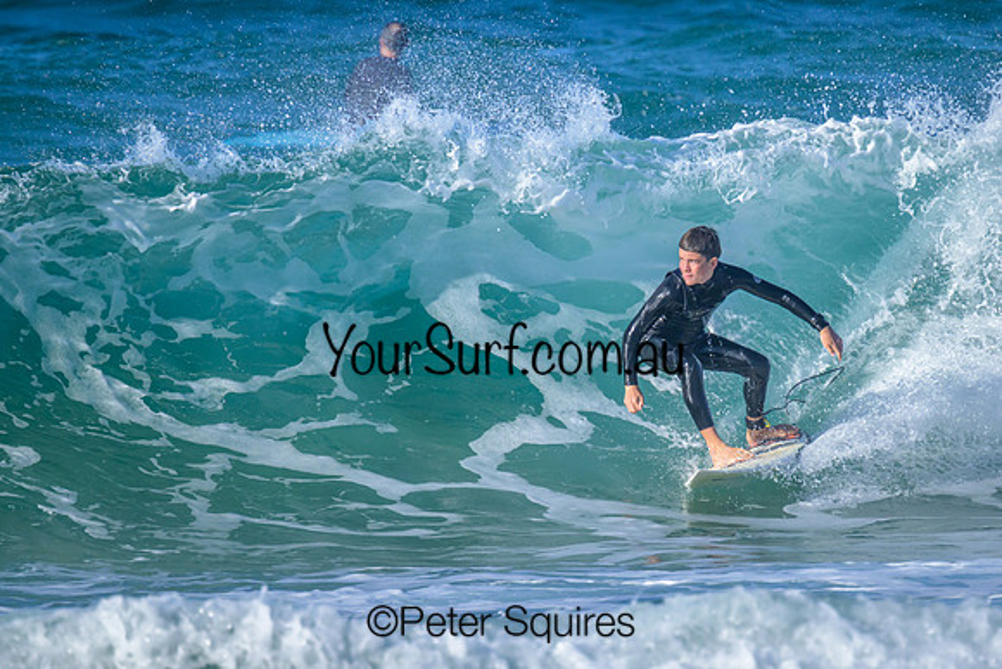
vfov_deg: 1.5
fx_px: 26058
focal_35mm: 936
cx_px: 559
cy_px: 286
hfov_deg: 2.2
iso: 1100
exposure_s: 1/2000
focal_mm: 800
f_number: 11
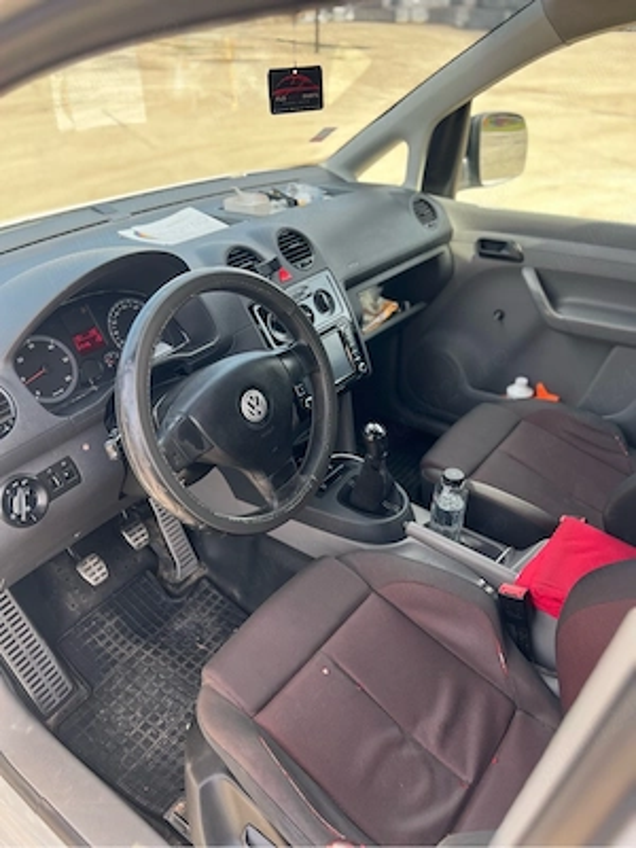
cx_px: 318
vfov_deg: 67.3
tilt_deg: -32.7
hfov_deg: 53.1
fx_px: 637
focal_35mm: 26
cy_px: 424
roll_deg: +0.7
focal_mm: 5.7
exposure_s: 1/353
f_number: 1.5
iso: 50
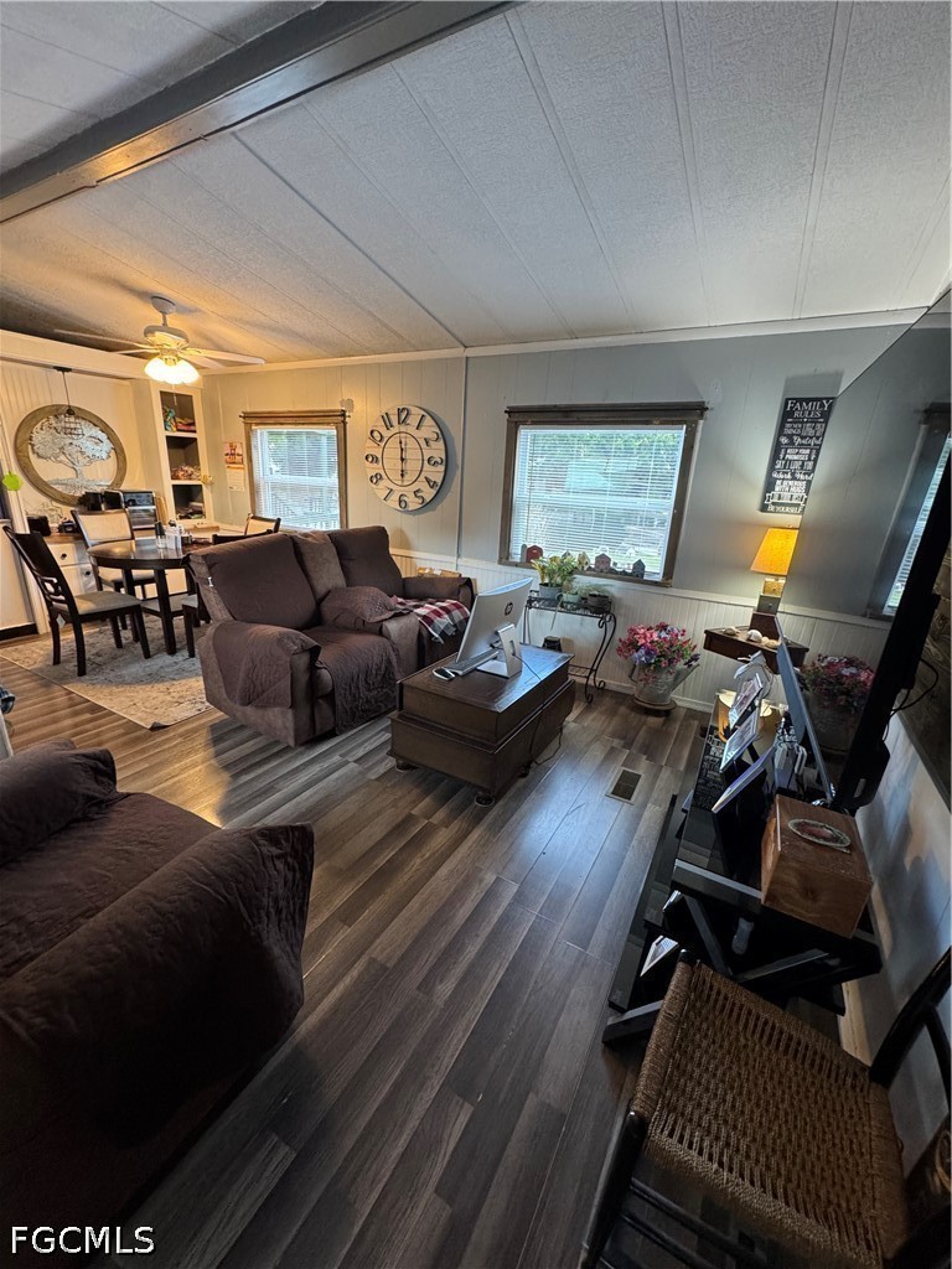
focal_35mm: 14
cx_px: 476
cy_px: 634
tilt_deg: -18.5
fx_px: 513
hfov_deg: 85.7
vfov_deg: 102.1
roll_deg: -2.5
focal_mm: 2.22
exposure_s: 1/60
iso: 400
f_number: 2.2
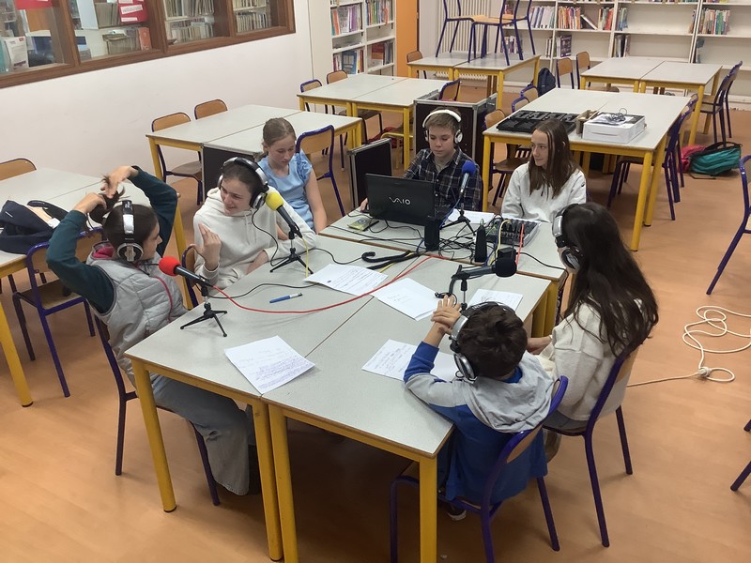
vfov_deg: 45.4
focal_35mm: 31
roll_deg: -0.3
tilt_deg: -27.2
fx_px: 673
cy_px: 282
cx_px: 376
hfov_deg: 58.4
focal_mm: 3.3
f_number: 2.4
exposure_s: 1/50
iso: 100
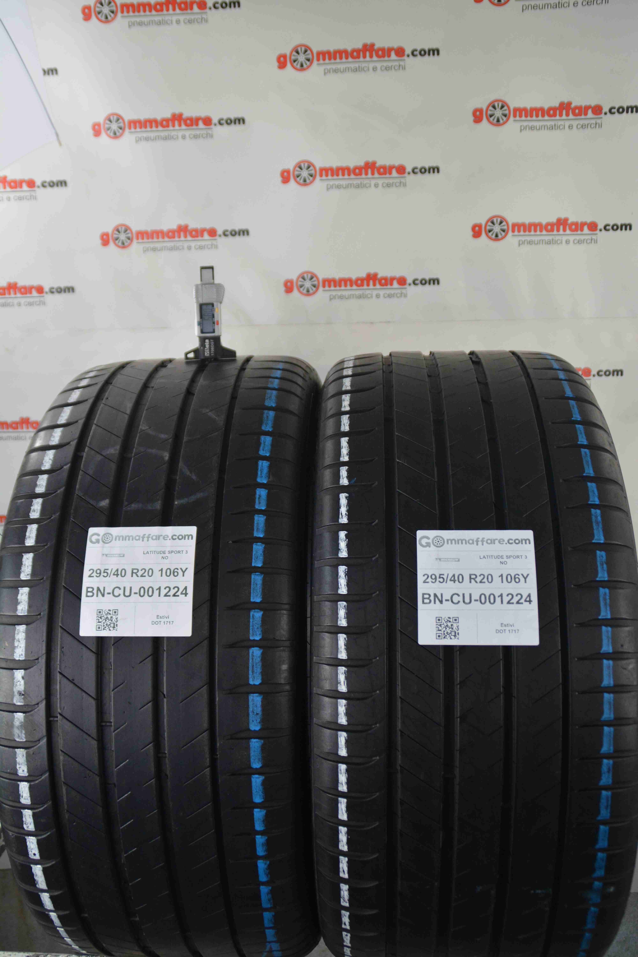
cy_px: 478
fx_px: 877
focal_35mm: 33
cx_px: 319
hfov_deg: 40.0
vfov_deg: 57.2
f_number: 4
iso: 800
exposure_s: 1/60
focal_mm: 22
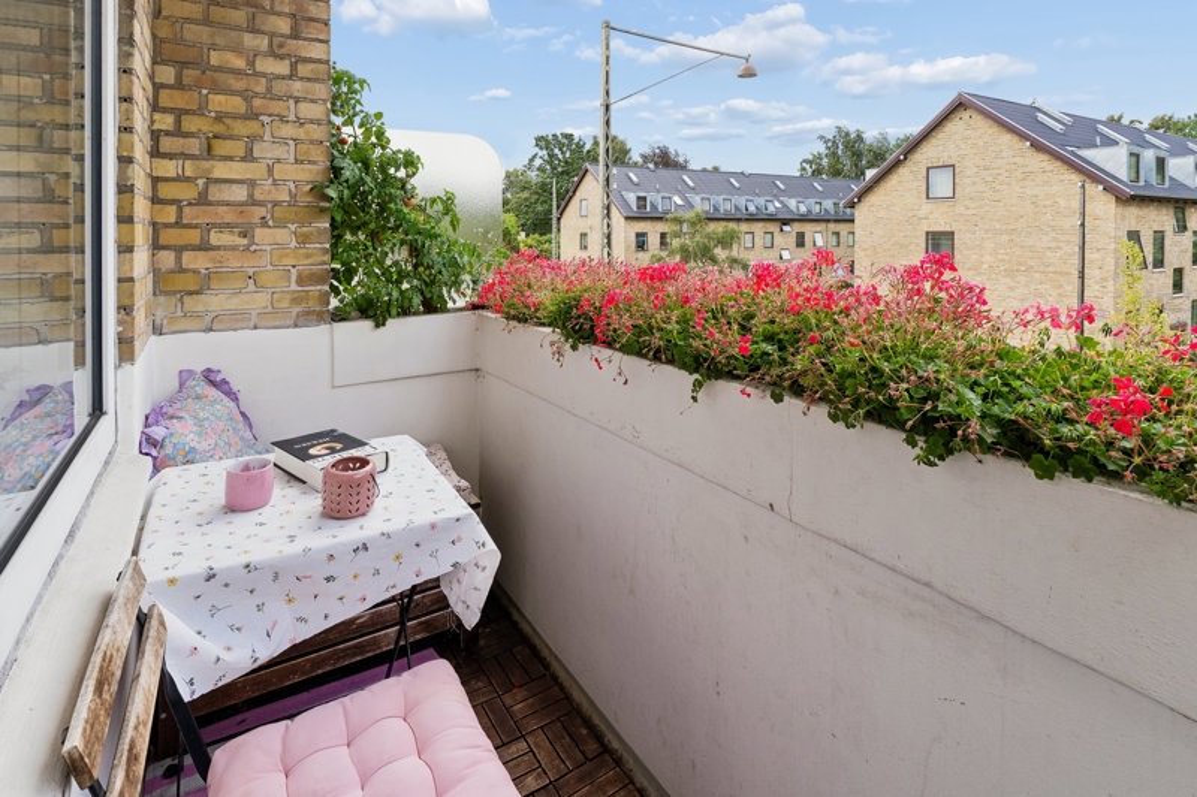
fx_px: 593
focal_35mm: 18
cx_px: 598
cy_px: 398
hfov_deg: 90.5
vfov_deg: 67.8
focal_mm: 11.9
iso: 400
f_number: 7.1
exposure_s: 1/250
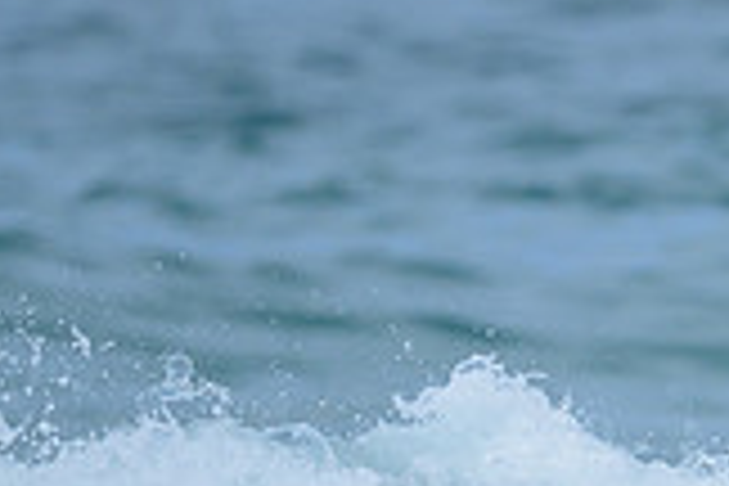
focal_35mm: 2860
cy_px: 691
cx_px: 783
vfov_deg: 0.5
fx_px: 57910
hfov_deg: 0.7
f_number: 6.3
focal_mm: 800
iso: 320
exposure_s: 1/2000
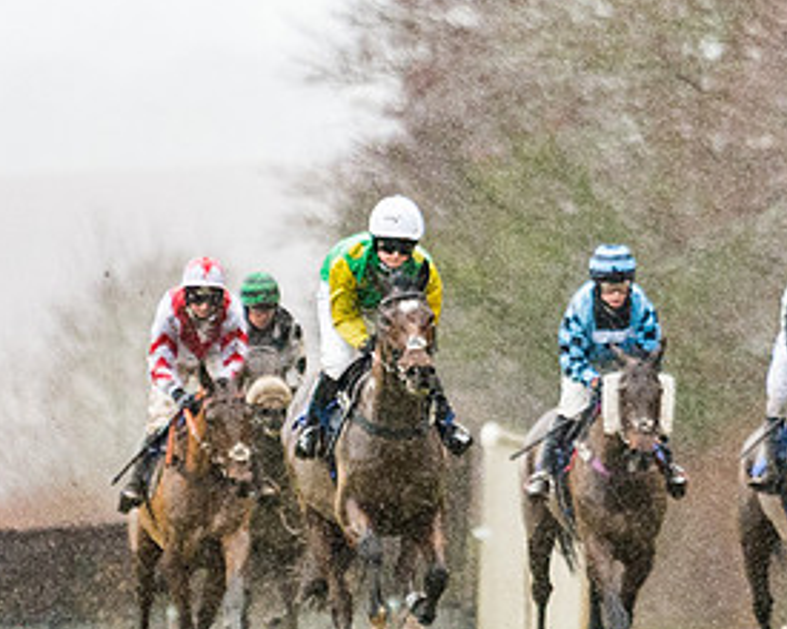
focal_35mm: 846
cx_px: 449
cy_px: 449
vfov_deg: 1.8
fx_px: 19705
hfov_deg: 2.3
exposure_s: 1/1250
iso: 1600
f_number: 2.8
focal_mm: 200
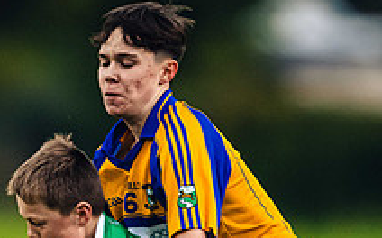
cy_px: 319
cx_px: 107
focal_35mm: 1226
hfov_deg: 1.7
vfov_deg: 1.1
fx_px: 12750
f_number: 2.8
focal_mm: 400
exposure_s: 1/640
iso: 3200
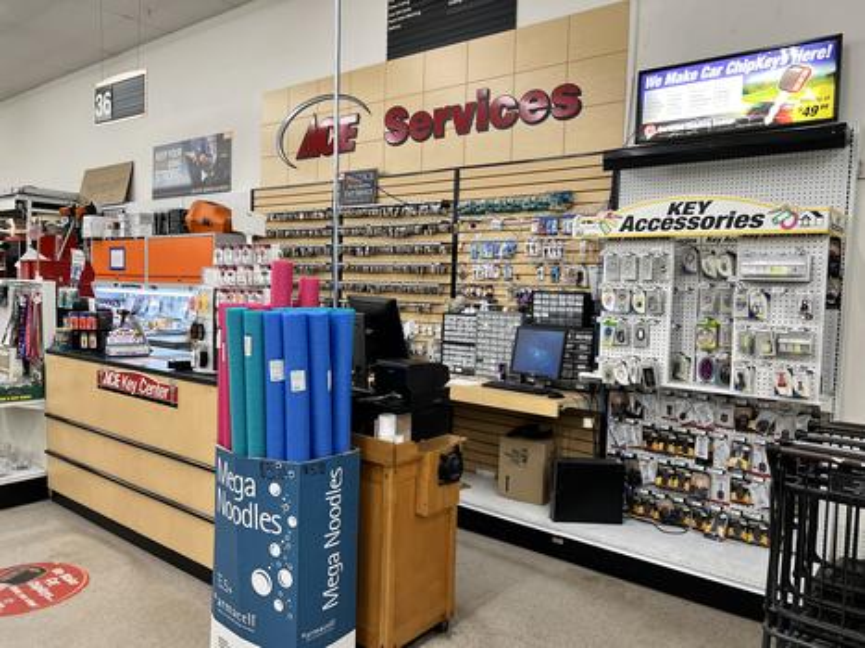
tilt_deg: -4.5
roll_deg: -1.4
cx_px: 432
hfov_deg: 67.3
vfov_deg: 53.0
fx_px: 650
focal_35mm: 26
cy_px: 324
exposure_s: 1/120
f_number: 1.5
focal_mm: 5.7
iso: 100
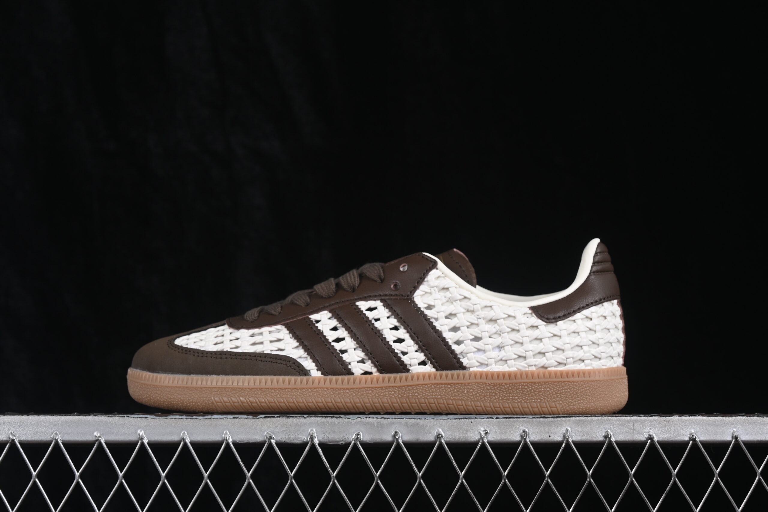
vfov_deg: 18.2
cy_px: 256
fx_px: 1600
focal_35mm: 75
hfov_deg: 27.0
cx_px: 384
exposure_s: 1/80
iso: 160
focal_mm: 50
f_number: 8
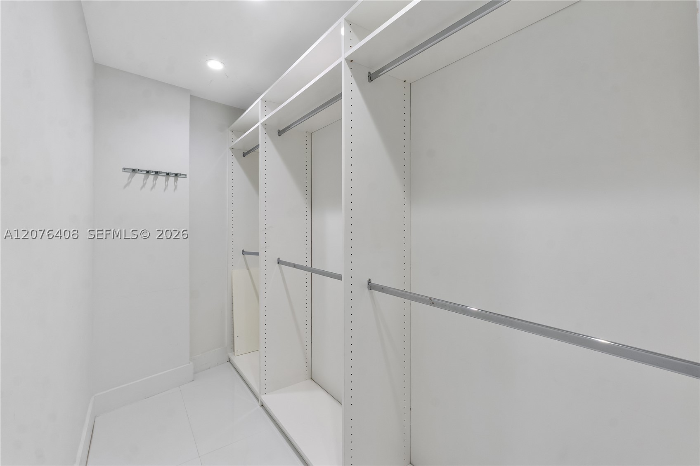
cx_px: 350
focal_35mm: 15
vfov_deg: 77.3
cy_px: 233
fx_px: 292
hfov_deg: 100.4
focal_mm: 10
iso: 160
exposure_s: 1/8
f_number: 11
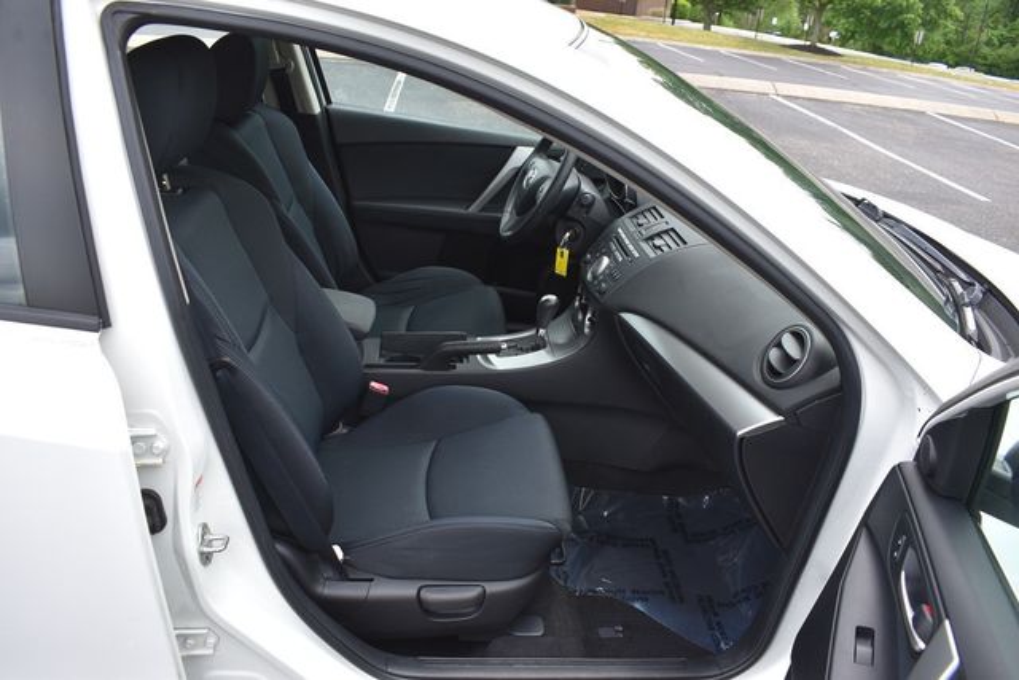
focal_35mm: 27
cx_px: 510
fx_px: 764
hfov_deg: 67.4
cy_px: 340
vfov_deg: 48.0
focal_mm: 18
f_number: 5.6
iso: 200
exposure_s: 1/250
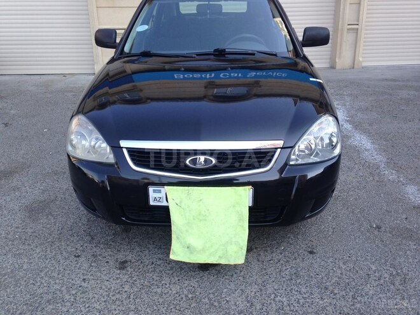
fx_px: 400
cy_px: 158
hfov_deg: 55.4
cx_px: 210
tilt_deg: -16.3
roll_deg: +1.9
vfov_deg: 42.9
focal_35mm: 33
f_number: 2.4
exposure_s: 1/279
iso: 50
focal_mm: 4.12
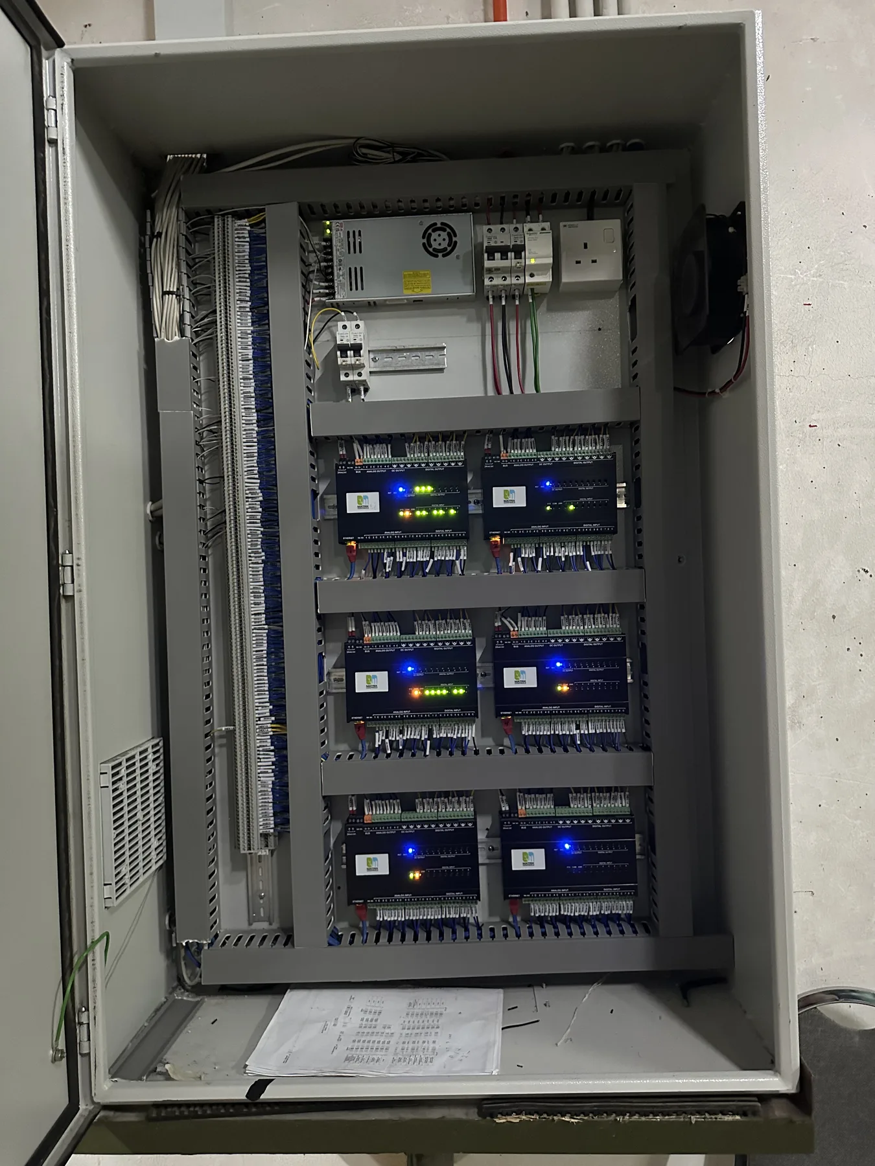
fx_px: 809
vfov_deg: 71.6
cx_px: 438
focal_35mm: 24
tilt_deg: +1.0
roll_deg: +0.0
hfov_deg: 56.8
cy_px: 583
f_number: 1.78
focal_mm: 6.86
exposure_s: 1/25
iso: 800
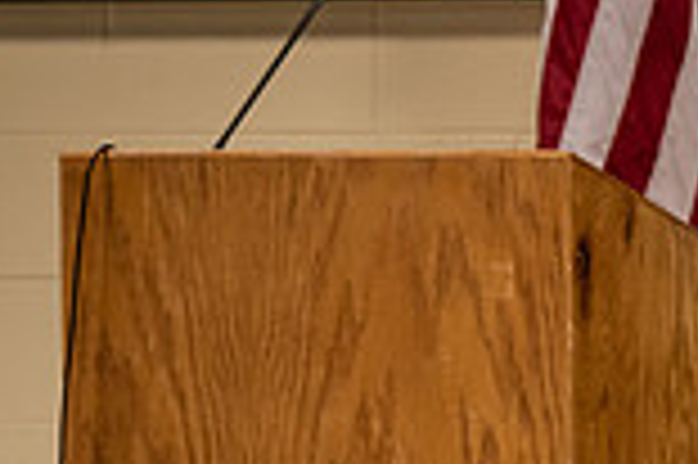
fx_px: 10517
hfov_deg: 3.8
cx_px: 1099
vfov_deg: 2.5
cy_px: 466
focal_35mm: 543
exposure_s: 1/200
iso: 1600
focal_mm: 145
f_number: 3.5
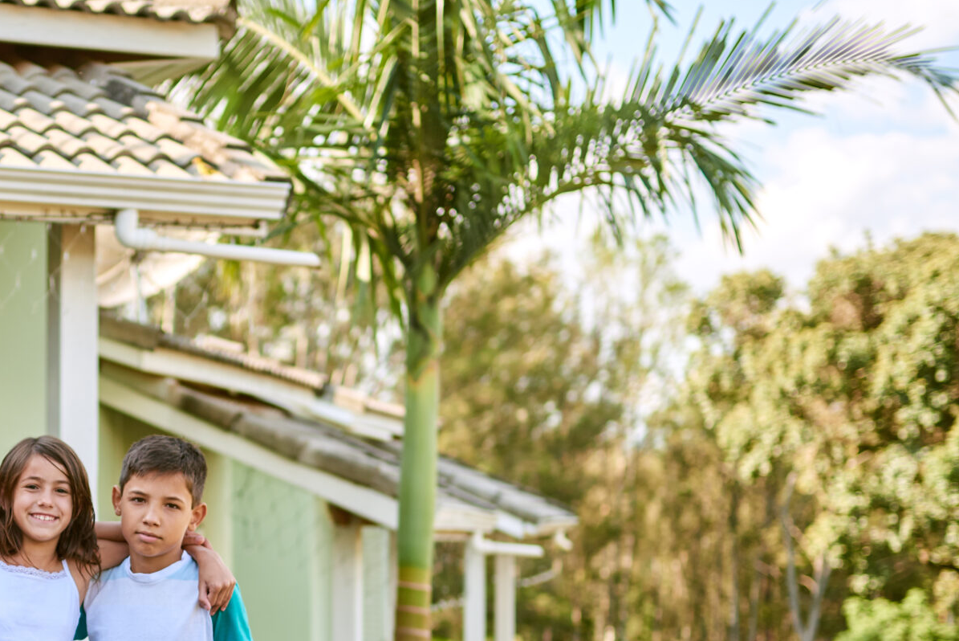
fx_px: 1999
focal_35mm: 75
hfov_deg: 26.1
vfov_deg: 18.0
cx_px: 104
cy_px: 533
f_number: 1.6
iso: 80
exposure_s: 1/1600
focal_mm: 35
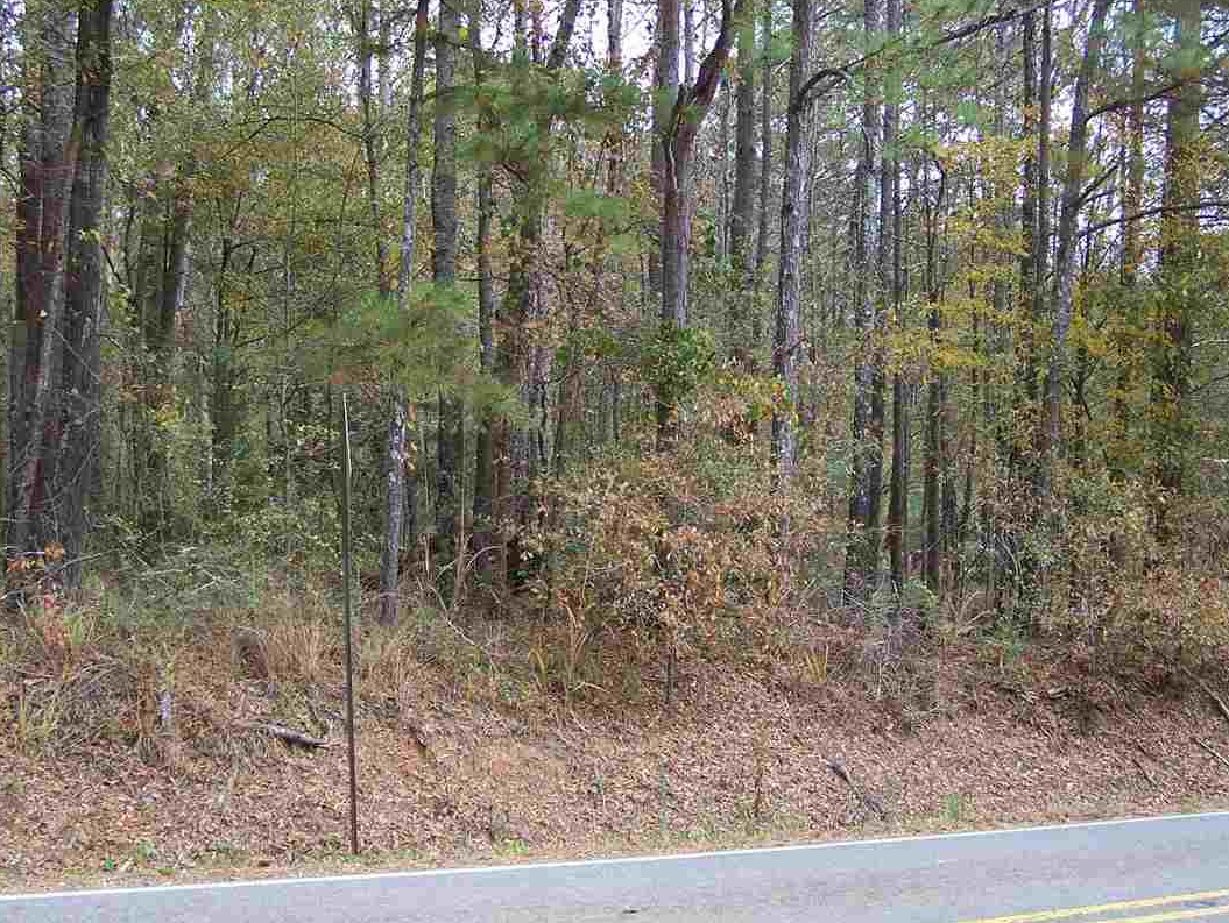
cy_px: 421
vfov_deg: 31.5
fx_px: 1634
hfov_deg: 41.2
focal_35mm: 46
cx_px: 602
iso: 80
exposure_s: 1/80
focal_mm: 6.3
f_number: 2.8
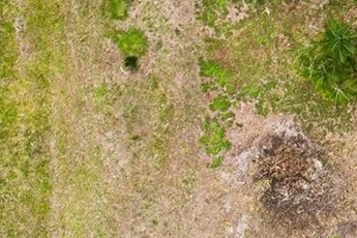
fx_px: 1011
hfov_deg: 16.8
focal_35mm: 102
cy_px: -68
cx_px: 627
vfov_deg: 13.0
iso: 110
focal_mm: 8.4
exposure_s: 1/160
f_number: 2.8
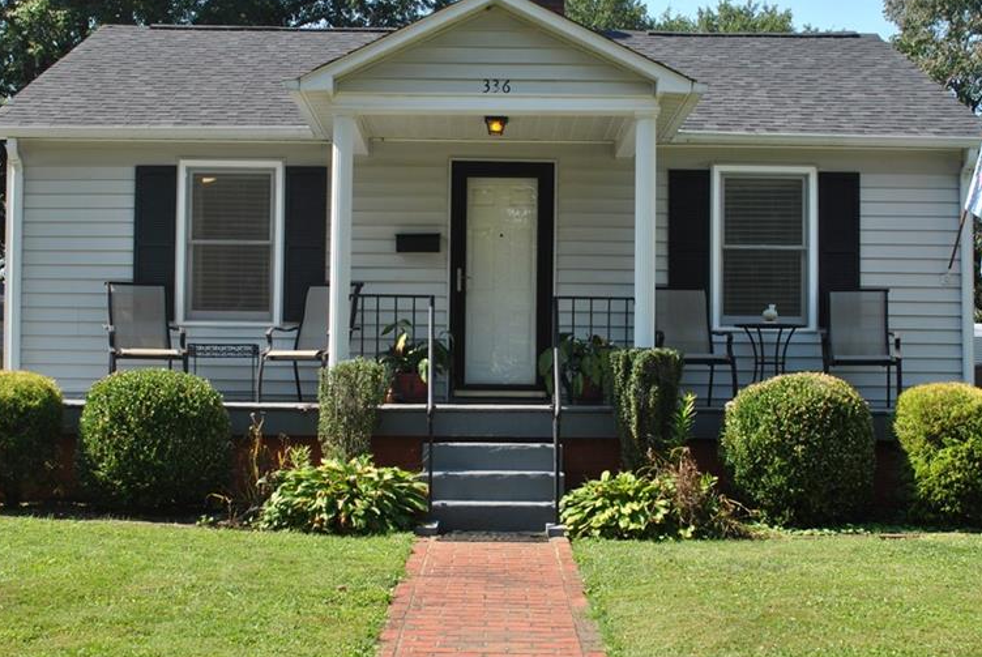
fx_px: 1338
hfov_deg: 40.3
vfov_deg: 27.6
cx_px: 488
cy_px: 363
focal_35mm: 49
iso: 100
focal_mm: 24
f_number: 8
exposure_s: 1/125
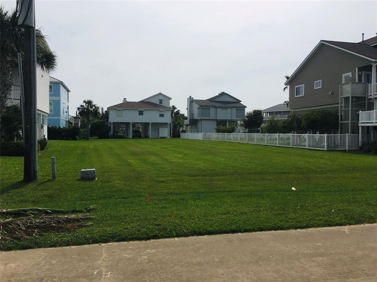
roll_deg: +0.0
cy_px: 141
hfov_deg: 61.7
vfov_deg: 48.2
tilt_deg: +0.0
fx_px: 316
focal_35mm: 29
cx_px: 188
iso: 25
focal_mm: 4.15
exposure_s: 1/5917
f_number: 2.2
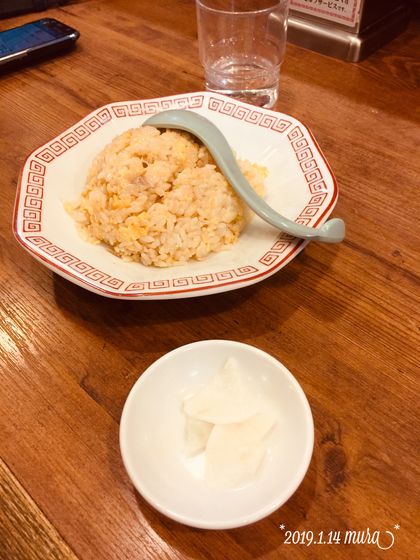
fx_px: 469
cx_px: 210
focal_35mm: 29
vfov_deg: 61.7
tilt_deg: -48.7
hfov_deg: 48.2
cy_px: 280
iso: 80
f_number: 2.2
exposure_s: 1/15
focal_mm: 4.15
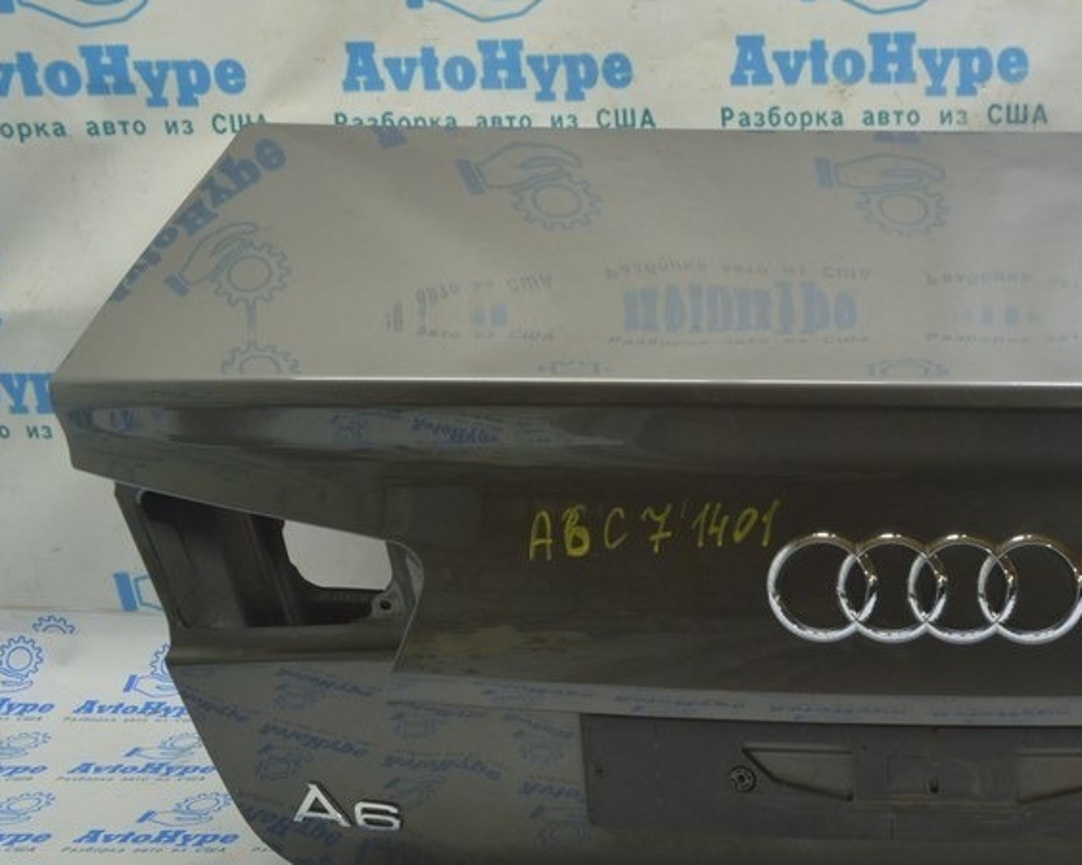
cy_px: 557
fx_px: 1473
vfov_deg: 32.5
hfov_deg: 37.8
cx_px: 961
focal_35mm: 46
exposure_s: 1/20
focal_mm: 18
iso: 400
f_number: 5.6
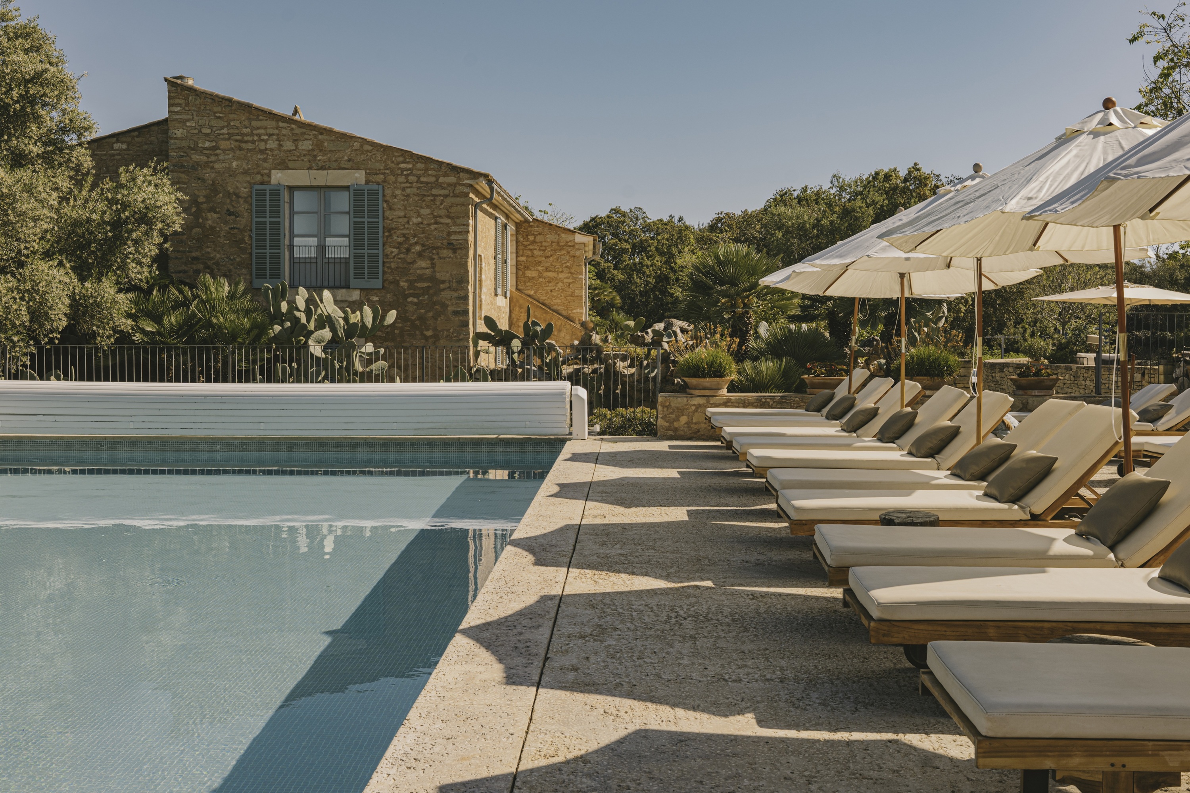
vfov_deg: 34.2
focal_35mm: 39
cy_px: 396
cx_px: 595
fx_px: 1289
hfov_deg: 49.6
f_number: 11
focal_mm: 39
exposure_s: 1/320
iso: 400
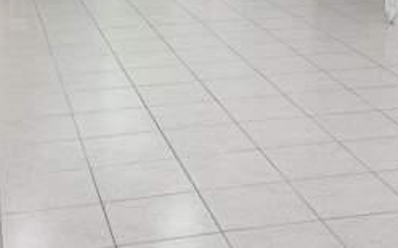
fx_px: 889
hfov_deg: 25.2
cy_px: -66
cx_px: 228
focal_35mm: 82
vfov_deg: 15.2
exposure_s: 1/120
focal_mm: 6.76
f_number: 1.78
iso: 80
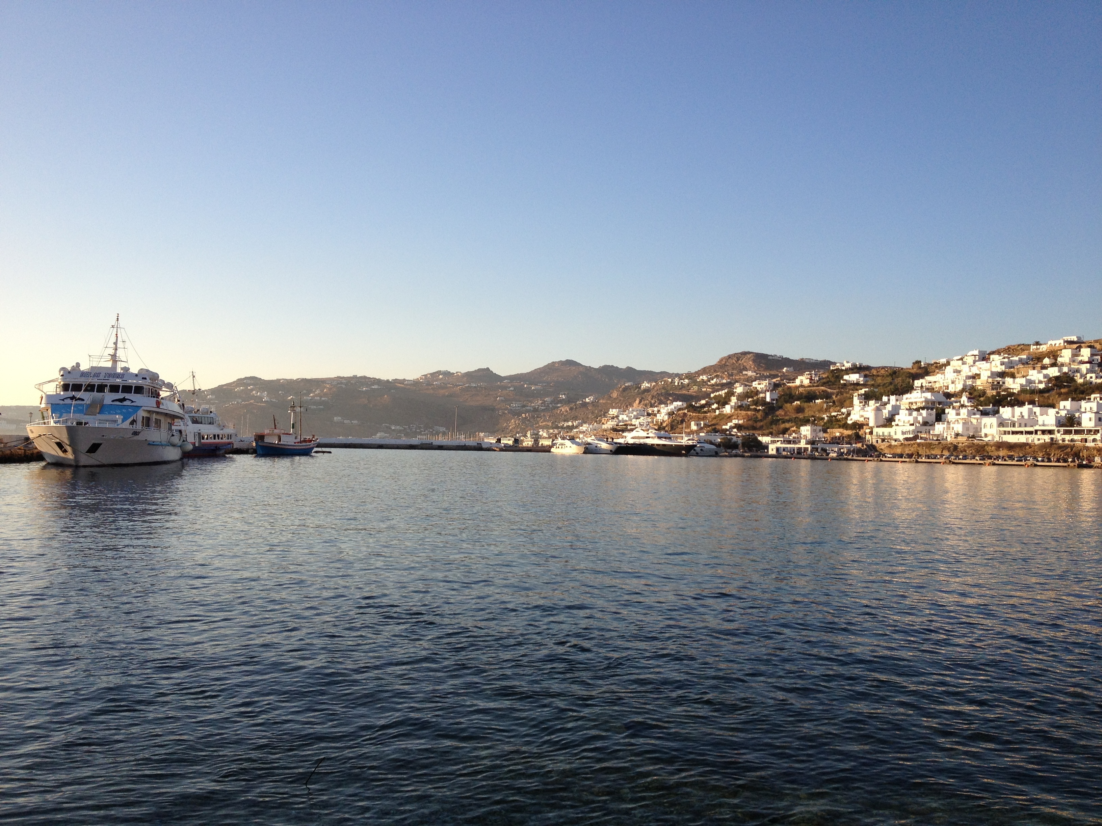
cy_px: 413
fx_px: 1114
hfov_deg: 52.6
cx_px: 551
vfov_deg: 40.7
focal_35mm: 35
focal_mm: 4.28
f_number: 2.4
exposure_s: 1/920
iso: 50
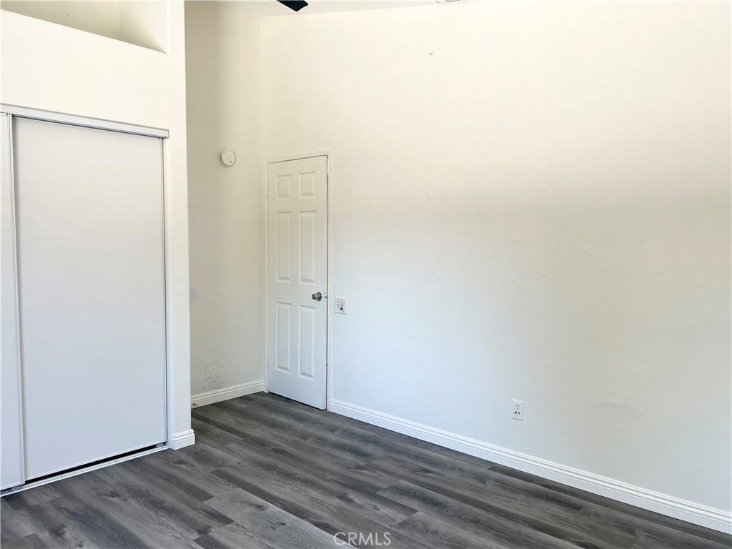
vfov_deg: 53.1
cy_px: 274
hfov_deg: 67.3
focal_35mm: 26
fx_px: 550
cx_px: 366
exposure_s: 1/120
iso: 50
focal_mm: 5.7
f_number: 1.5
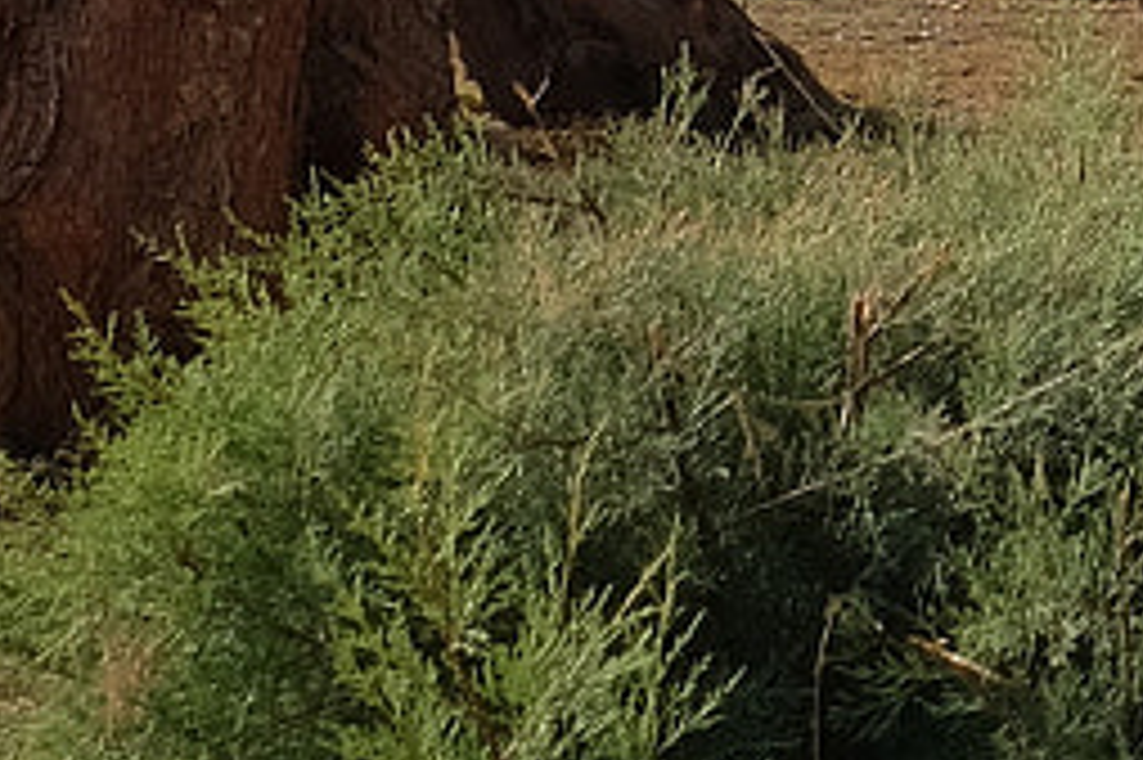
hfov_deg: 9.9
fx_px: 5806
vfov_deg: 7.3
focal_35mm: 183
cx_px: 2768
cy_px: -603
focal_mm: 19.5
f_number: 7.1
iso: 400
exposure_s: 1/250
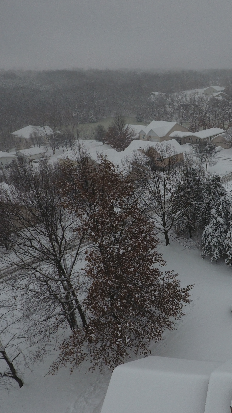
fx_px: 328
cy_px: 203
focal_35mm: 30
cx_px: 283
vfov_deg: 64.3
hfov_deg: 32.0
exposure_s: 1/100
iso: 131
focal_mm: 3.61
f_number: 2.8
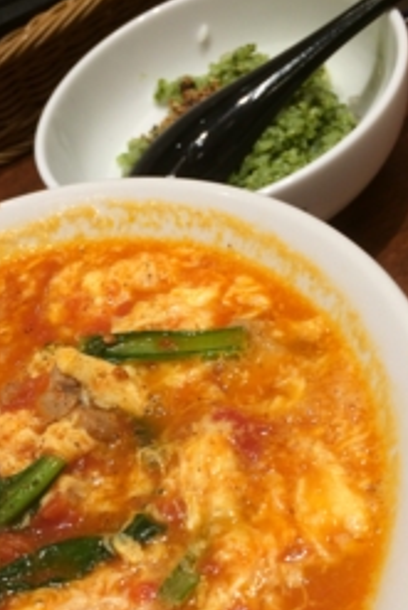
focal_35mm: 55
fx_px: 934
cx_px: 87
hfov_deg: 24.3
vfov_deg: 36.0
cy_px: 383
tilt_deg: -45.6
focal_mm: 4.15
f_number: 2.2
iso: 32
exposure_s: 1/50
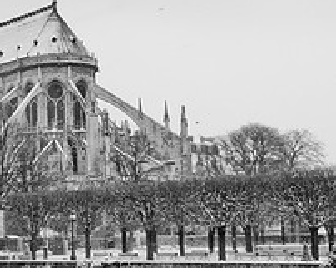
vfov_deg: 17.2
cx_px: -27
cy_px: 112
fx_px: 884
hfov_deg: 20.6
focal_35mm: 89
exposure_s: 1/125
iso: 200
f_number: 11
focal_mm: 22
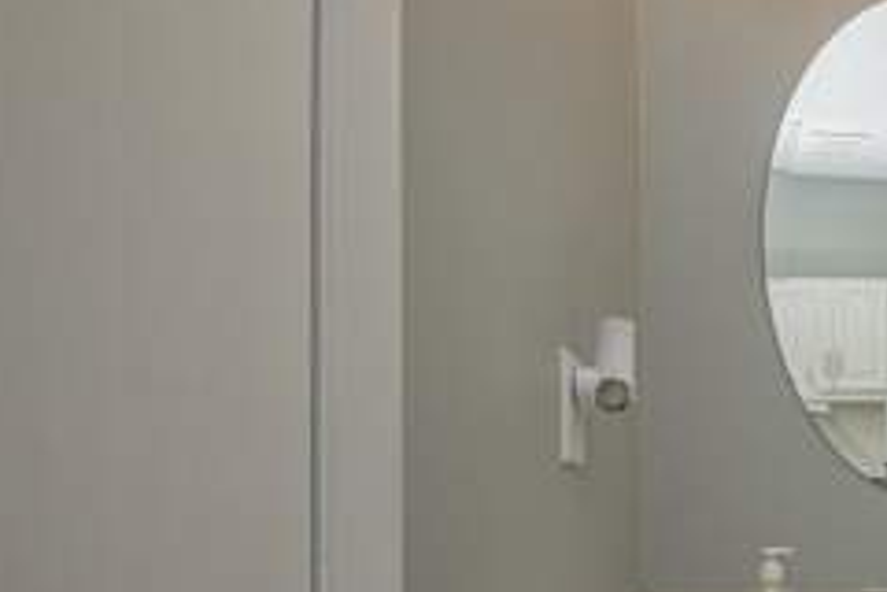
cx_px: 861
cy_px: 512
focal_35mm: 30
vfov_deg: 40.8
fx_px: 739
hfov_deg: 51.4
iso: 400
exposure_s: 1/15
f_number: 22
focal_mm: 10
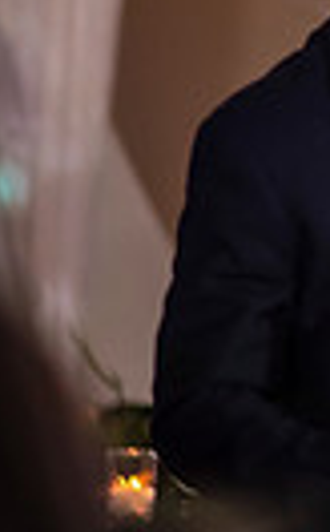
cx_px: 1127
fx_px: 5521
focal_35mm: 382
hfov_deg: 3.3
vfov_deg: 5.5
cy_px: -139
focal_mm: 85
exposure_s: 1/200
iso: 400
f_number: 1.8
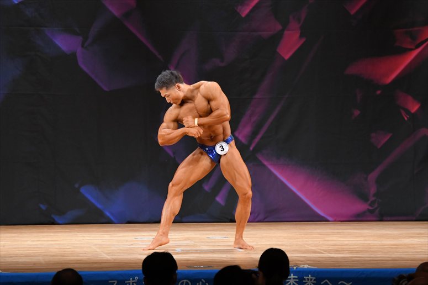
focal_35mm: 255
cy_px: 142
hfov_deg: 8.1
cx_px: 214
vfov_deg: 5.4
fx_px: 3030
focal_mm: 170
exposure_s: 1/400
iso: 3200
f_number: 5.6
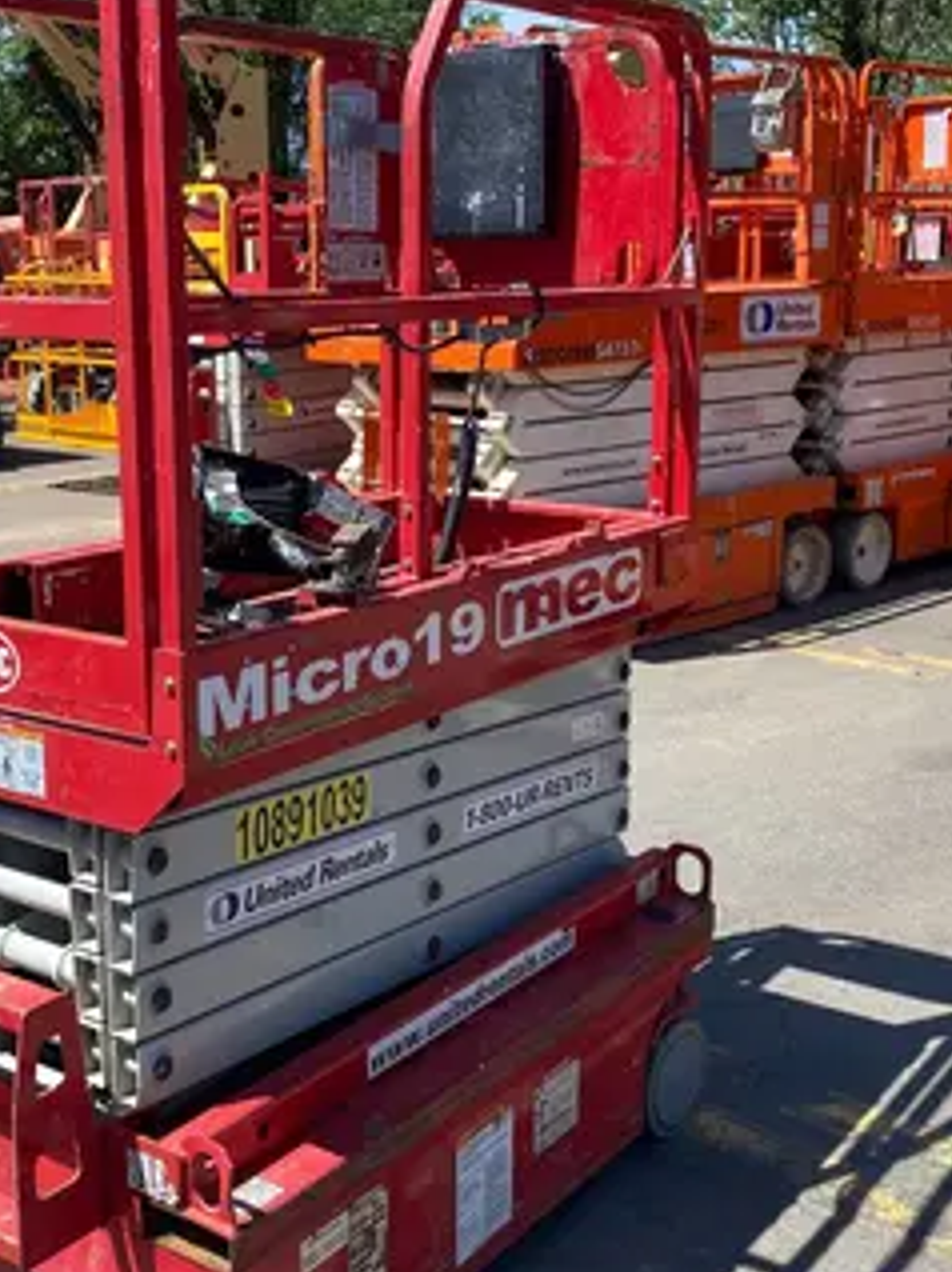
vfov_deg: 42.1
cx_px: 360
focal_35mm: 45
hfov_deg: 32.0
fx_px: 1652
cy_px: 618
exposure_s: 1/1808
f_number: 1.8
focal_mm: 4.25
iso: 32
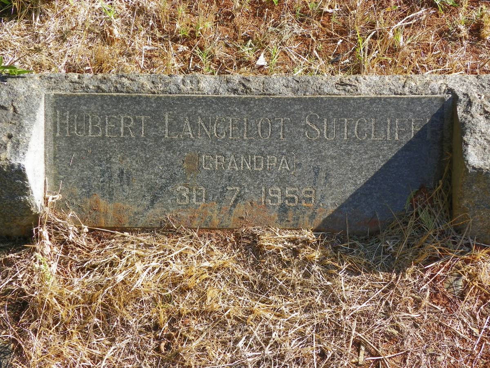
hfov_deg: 27.4
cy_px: 184
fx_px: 1005
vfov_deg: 20.7
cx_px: 245
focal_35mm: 71
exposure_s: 1/200
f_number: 3.5
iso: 64
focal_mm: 12.6
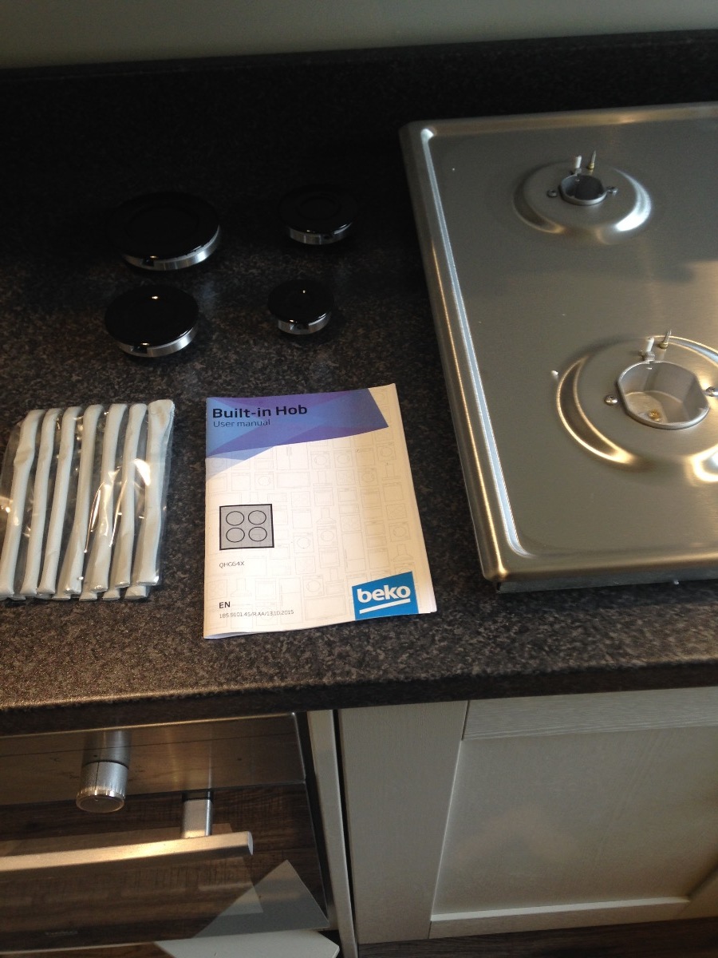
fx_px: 913
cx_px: 359
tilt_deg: -52.2
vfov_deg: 55.4
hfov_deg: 42.9
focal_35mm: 33
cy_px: 479
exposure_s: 1/20
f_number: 2.4
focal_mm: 4.12
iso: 64
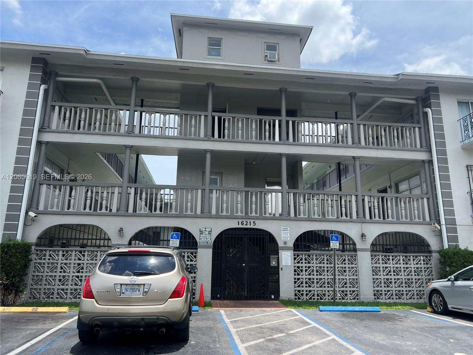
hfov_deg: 67.3
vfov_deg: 53.1
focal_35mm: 26
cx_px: 236
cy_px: 178
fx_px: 355
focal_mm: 5.7
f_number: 1.5
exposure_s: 1/3077
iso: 50
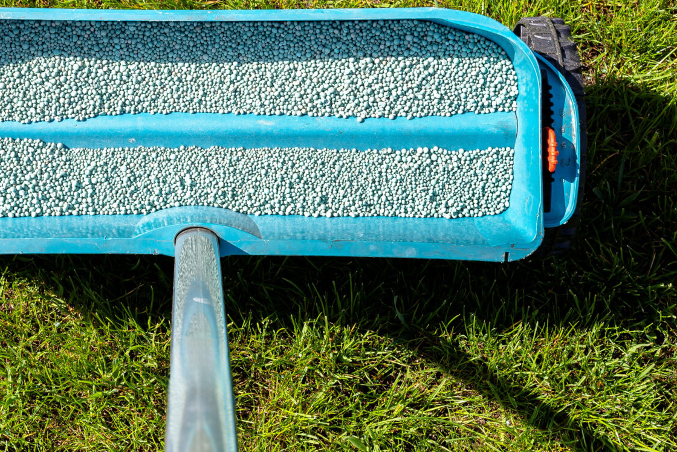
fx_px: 1505
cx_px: 177
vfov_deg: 17.0
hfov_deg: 25.1
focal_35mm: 80
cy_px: 113
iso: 100
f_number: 8
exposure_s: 1/250
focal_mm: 35
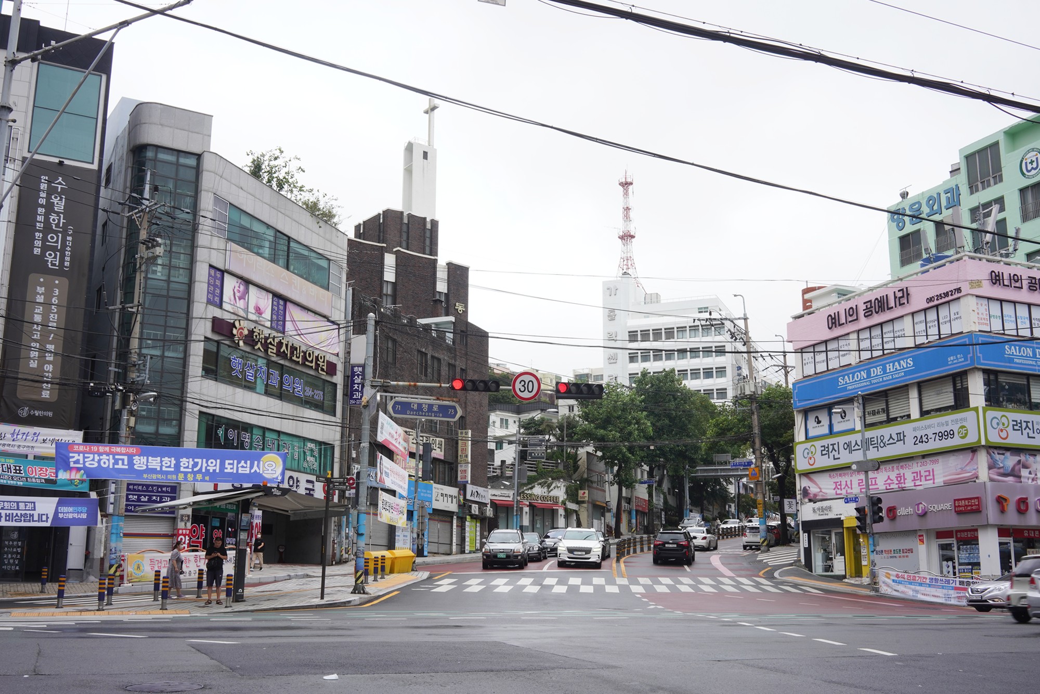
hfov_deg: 54.4
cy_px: 347
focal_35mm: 35
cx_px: 520
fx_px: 1011
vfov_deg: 37.9
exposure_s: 1/100
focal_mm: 35
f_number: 18
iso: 400
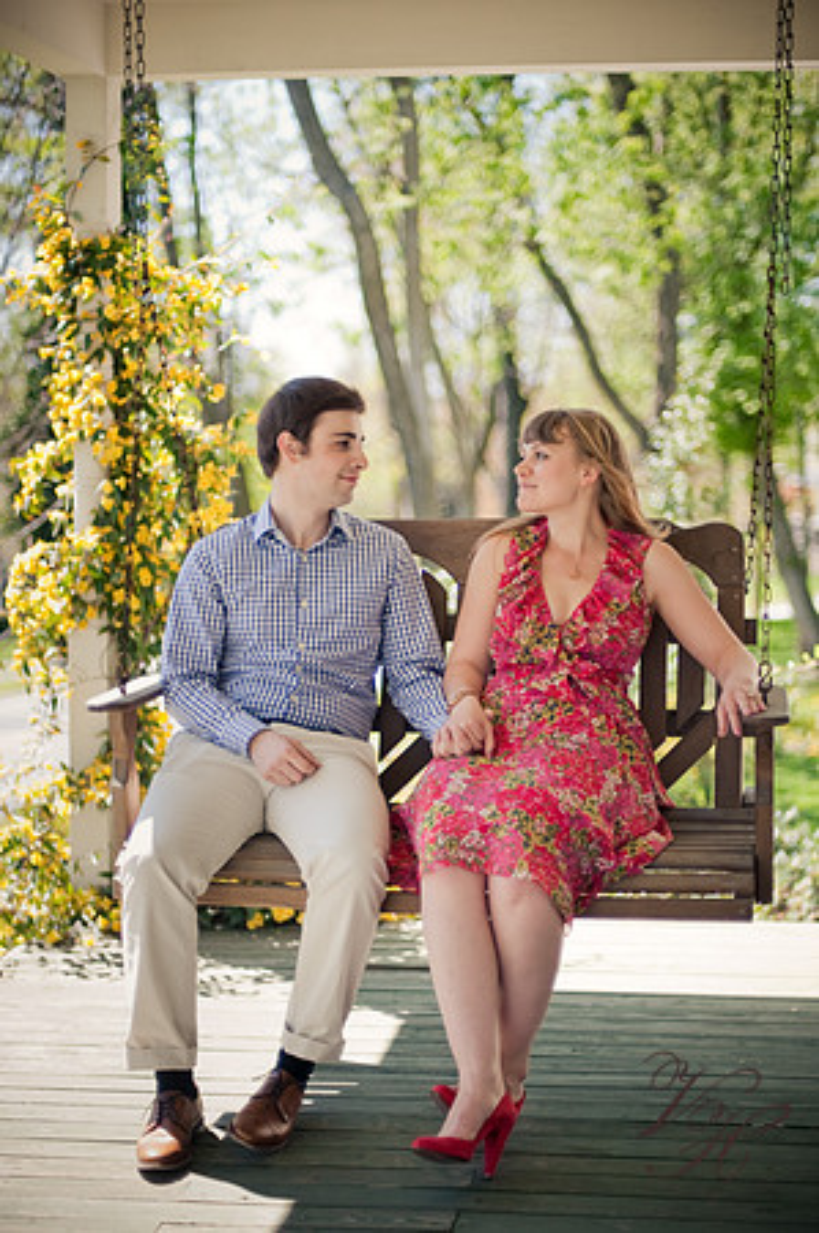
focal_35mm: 50
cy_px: 616
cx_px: 410
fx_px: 1710
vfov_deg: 39.6
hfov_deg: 26.9
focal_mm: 50
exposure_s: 1/1600
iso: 200
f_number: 1.4
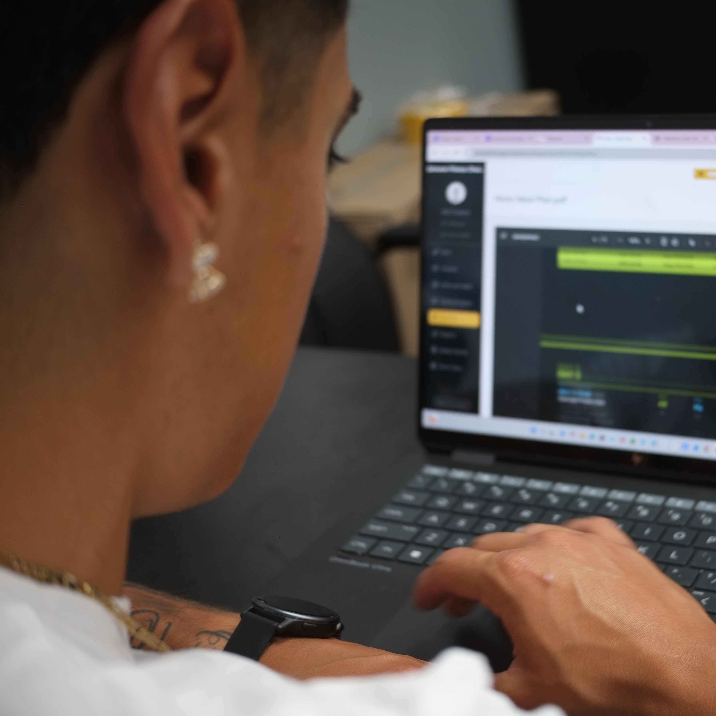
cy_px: 354
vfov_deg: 32.2
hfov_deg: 31.6
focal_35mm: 53
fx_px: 1240
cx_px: 539
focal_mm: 27
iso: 400
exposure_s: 1/28
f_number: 2.8
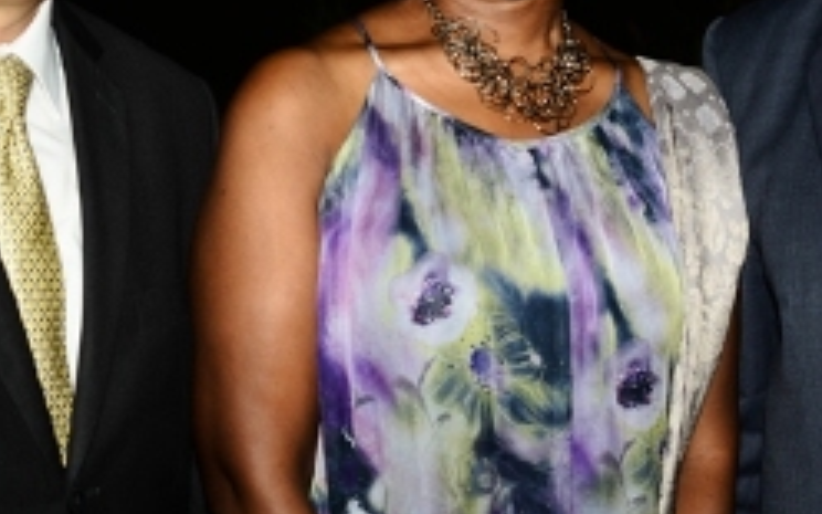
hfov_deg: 22.5
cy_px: 35
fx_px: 2061
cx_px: 504
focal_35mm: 92
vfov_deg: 14.0
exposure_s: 1/60
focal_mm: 35
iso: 125
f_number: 4.5
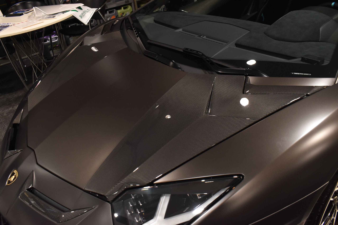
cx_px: 169
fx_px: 310
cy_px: 112
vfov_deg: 40.0
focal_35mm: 33
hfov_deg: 57.2
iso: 1400
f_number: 8
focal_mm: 22
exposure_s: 1/30
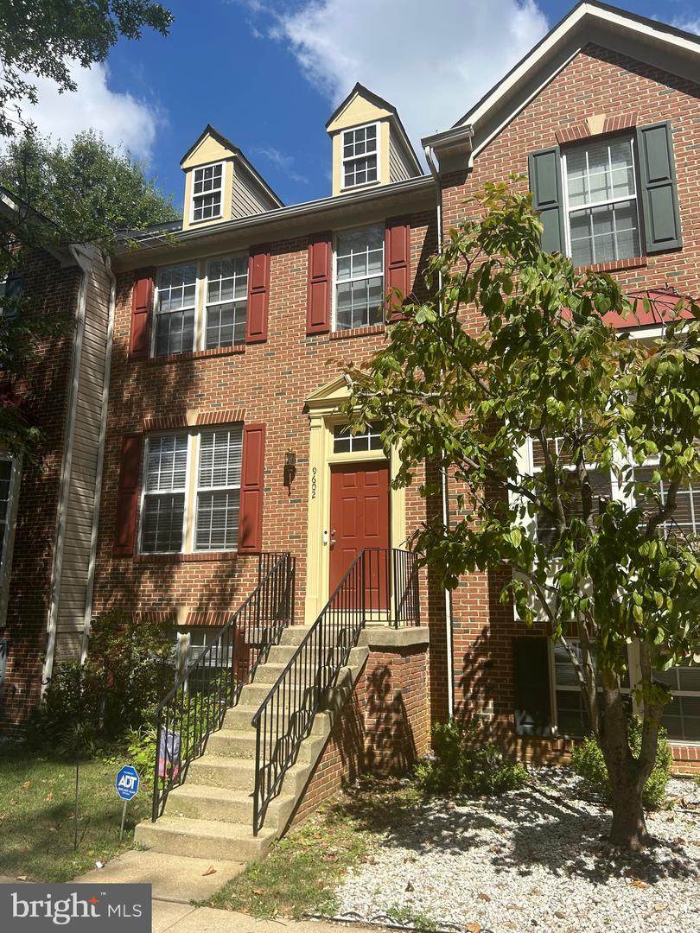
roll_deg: -0.3
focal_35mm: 26
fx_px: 701
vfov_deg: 67.3
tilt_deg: +11.9
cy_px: 466
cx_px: 350
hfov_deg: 53.1
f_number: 1.5
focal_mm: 5.7
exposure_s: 1/3831
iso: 50
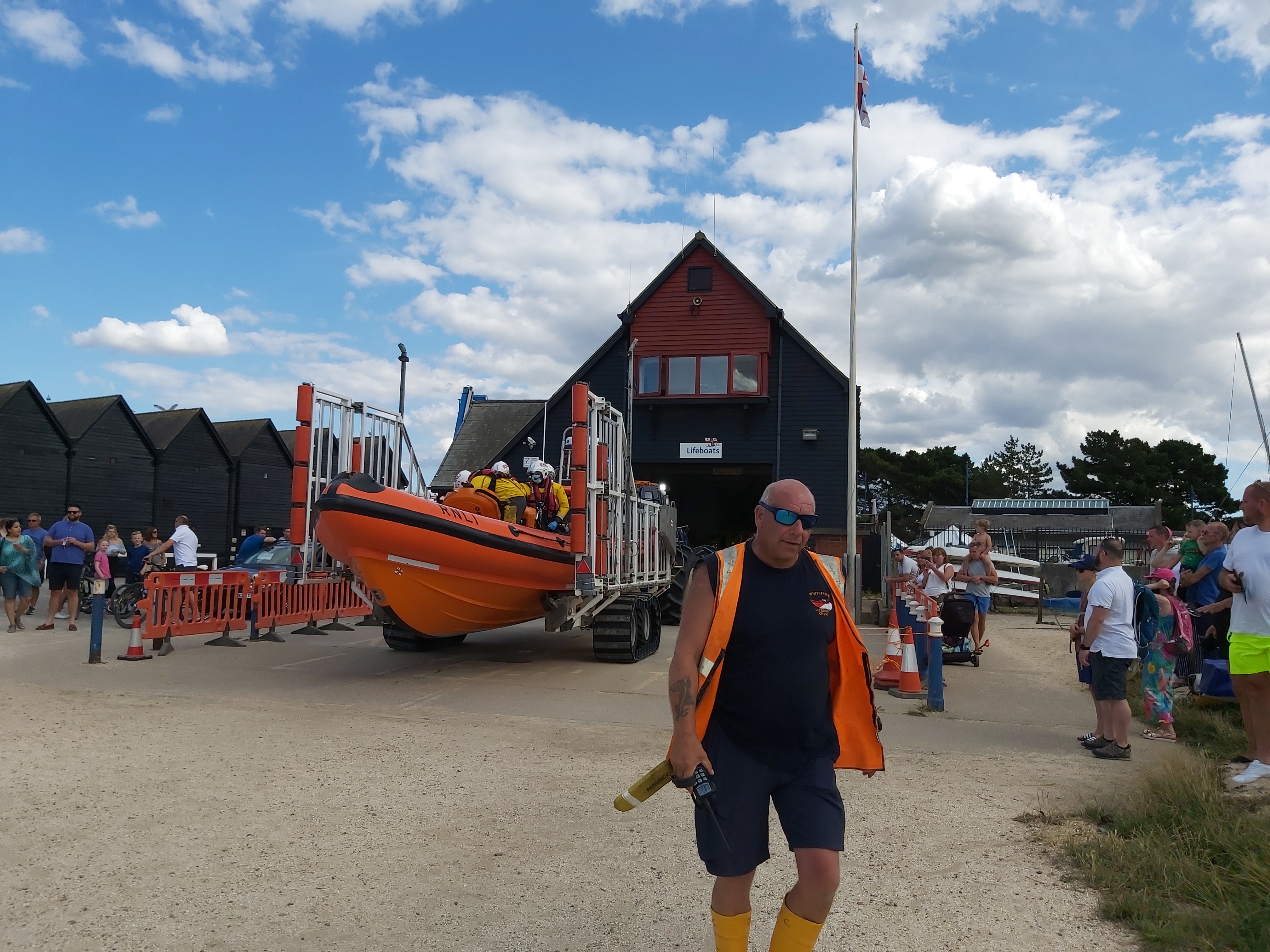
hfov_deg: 67.3
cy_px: 476
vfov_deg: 53.1
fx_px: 954
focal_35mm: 26
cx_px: 635
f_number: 1.7
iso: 64
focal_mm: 3.92
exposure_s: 1/2712
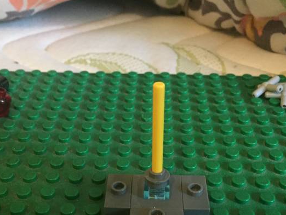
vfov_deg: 28.9
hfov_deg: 38.2
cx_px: 135
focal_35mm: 50
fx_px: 413
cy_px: 147
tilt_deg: -35.0
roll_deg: -1.6
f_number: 2.2
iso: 320
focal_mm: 4.15
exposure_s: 1/17
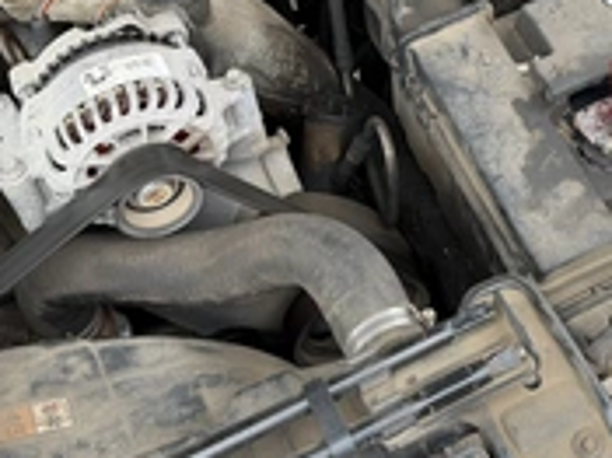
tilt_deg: -51.8
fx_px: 972
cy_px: 80
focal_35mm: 55
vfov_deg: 26.0
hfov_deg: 34.6
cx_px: 420
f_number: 1.78
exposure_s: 1/257
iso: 80
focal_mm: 6.76
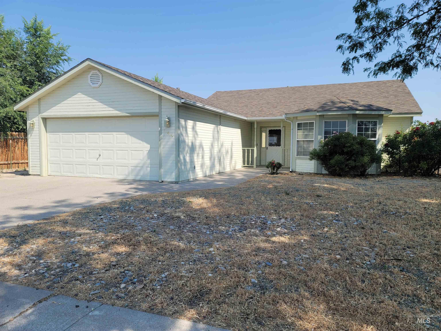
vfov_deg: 54.9
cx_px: 220
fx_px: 318
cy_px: 166
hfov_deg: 69.4
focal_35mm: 25
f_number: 1.8
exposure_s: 1/767
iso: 20
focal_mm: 7
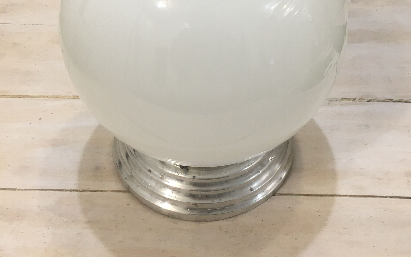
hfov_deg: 45.2
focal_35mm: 44
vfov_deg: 28.8
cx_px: 218
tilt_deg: -39.1
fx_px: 493
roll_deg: +1.1
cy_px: 65
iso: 80
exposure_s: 1/33
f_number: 2.2
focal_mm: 4.15
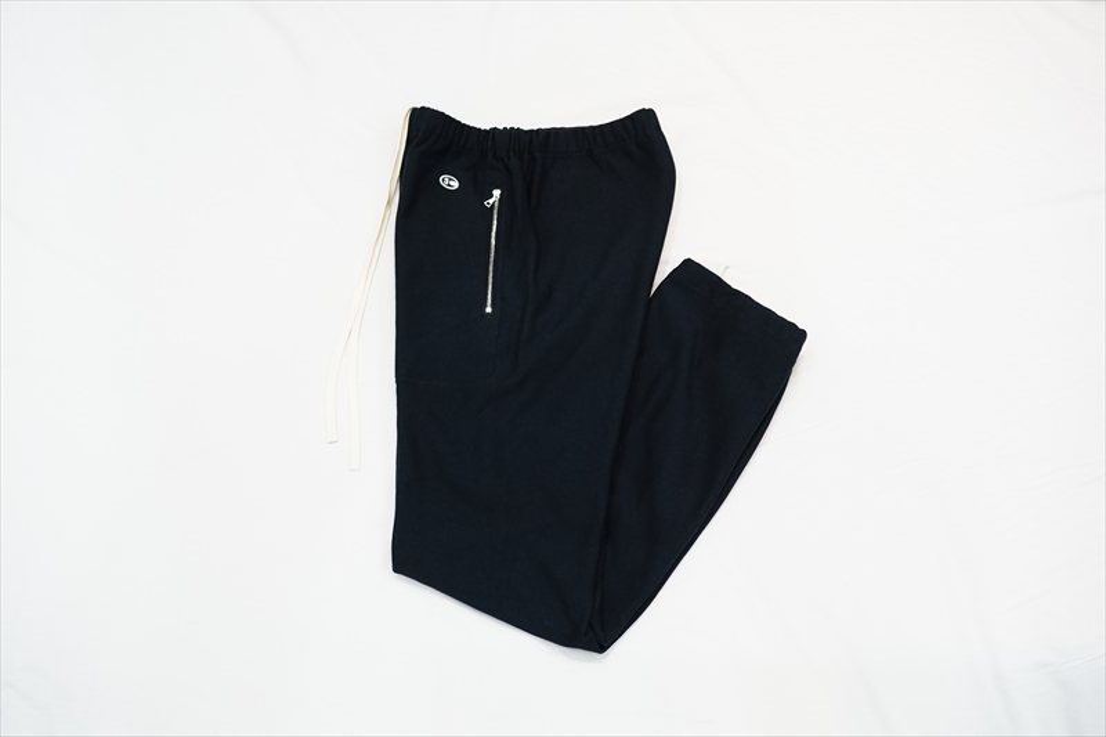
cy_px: 368
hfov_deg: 36.3
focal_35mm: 55
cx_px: 553
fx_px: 1689
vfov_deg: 24.6
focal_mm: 55
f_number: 4
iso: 1250
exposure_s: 1/60
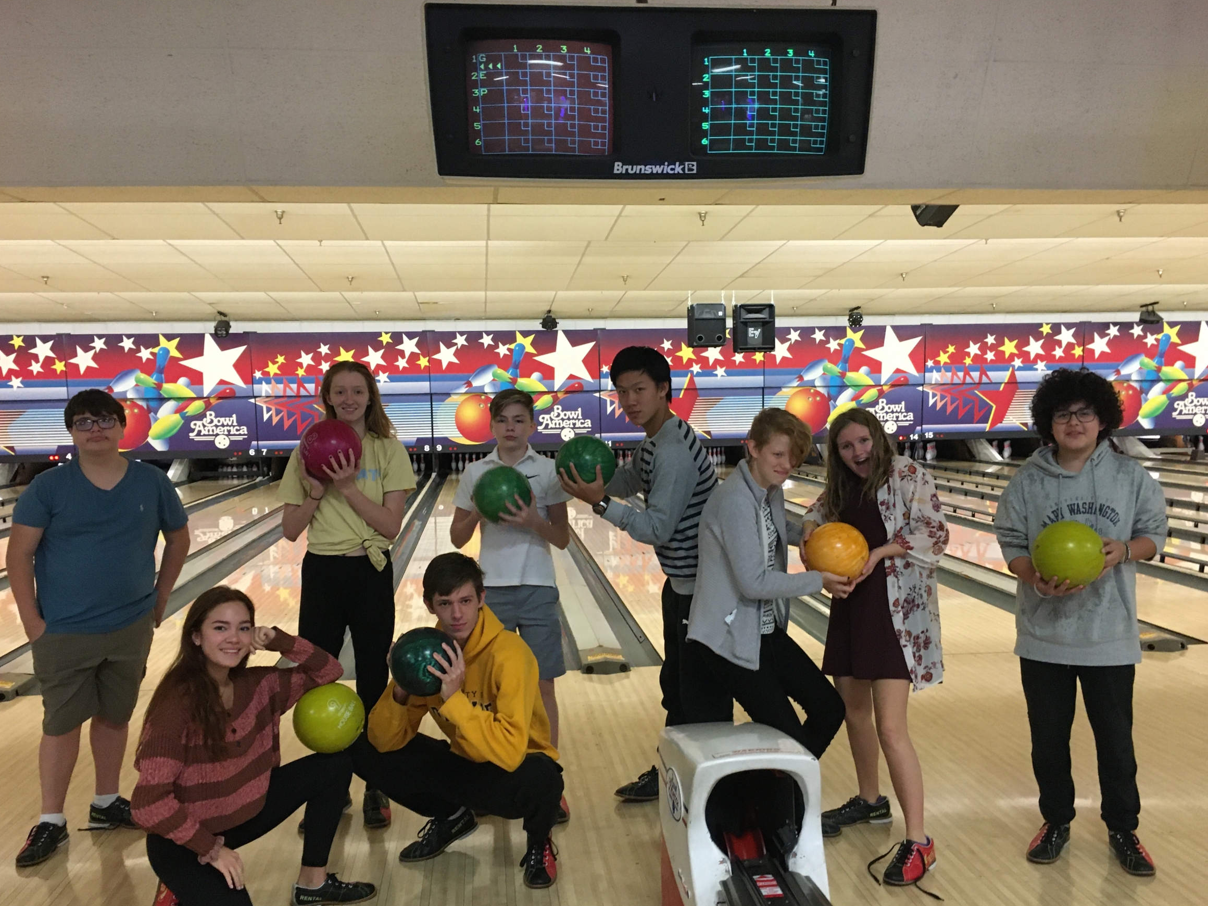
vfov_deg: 44.1
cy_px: 497
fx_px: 1117
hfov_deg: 56.8
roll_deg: +1.1
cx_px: 613
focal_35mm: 32
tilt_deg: -4.8
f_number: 2.2
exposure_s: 1/30
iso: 160
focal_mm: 4.15
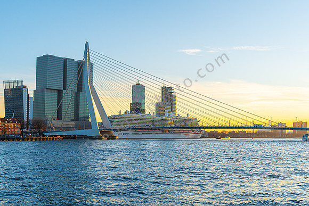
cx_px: 154
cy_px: 103
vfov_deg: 27.5
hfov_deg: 40.3
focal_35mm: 49
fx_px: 421
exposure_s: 1/400
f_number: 3.5
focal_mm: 33
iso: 100
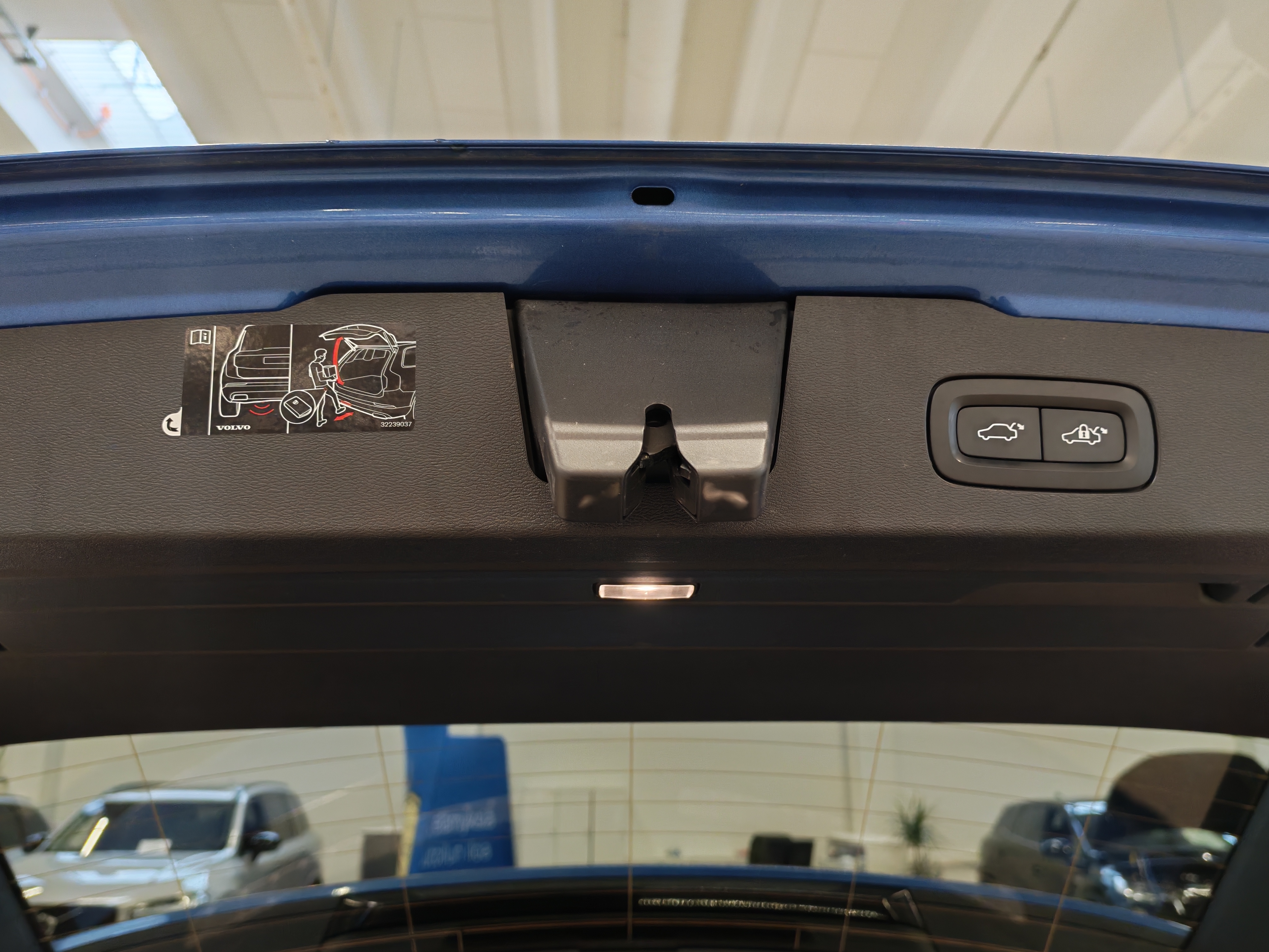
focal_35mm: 30
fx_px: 1100
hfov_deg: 60.0
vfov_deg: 46.8
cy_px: 476
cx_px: 634
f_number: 1.9
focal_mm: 6.12
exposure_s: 1/100
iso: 1000
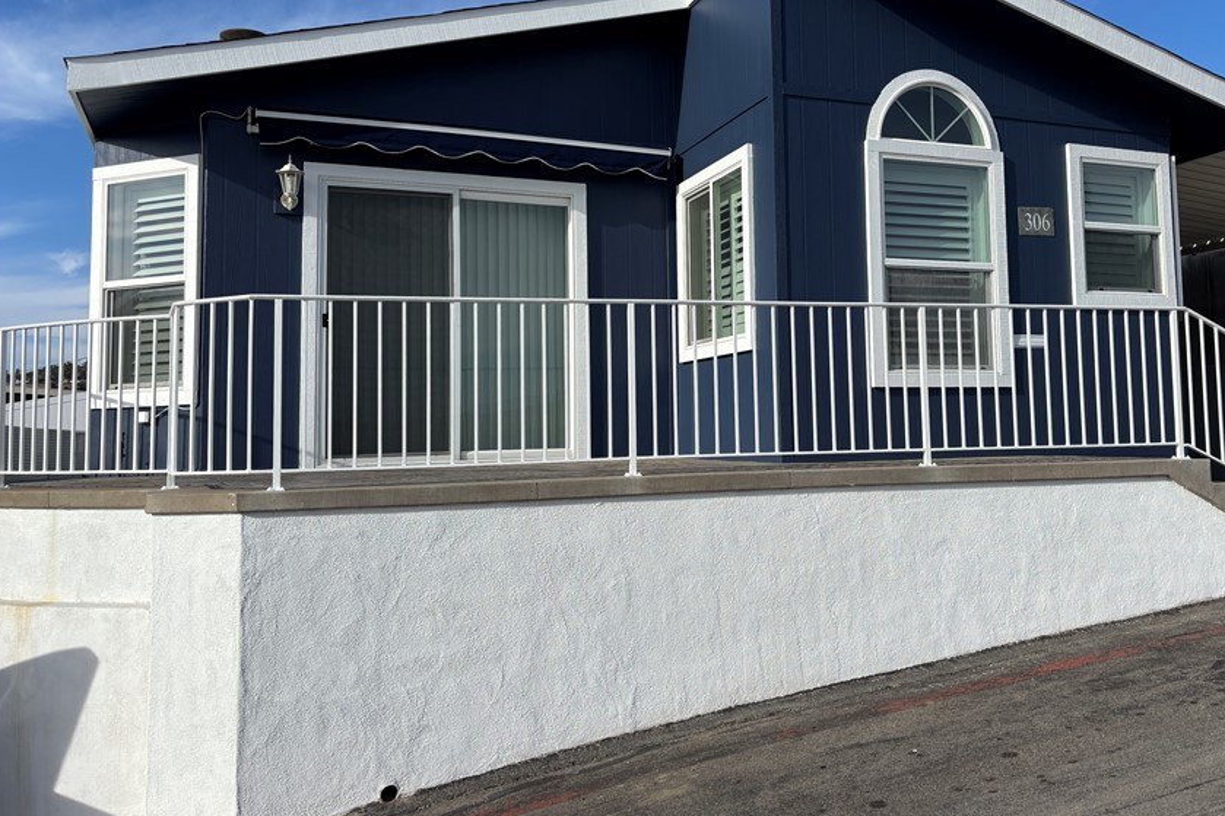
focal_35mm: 33
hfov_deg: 56.8
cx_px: 727
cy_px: 327
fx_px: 1123
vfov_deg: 39.8
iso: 50
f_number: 1.6
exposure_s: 1/3937
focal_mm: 5.96
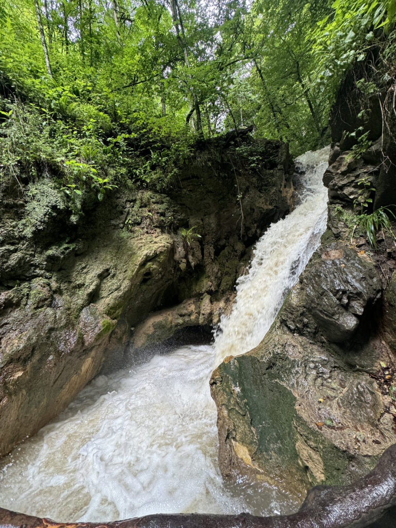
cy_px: 264
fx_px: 214
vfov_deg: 102.1
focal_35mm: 14
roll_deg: +10.1
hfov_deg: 85.7
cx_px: 198
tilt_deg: +4.7
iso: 125
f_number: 2.2
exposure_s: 1/99
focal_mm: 2.22
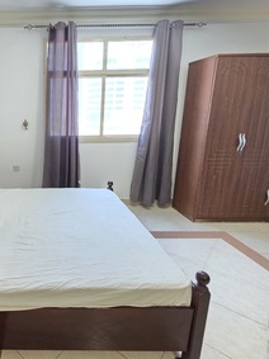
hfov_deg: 56.0
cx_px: 34
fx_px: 218
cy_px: 164
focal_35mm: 21
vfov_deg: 78.9
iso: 320
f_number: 1.9
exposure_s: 1/50
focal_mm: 2.2
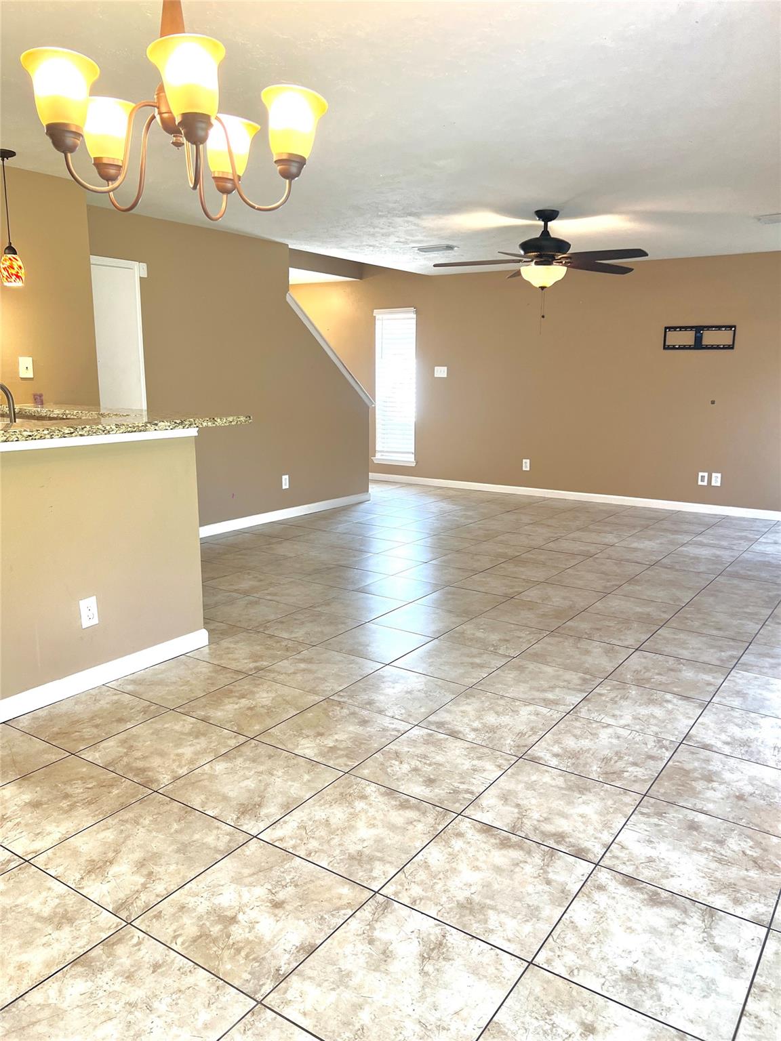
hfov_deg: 53.1
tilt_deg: -9.5
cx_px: 390
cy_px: 520
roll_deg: -1.1
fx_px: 782
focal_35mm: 26
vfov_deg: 67.3
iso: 125
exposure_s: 1/120
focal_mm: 5.7
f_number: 1.5
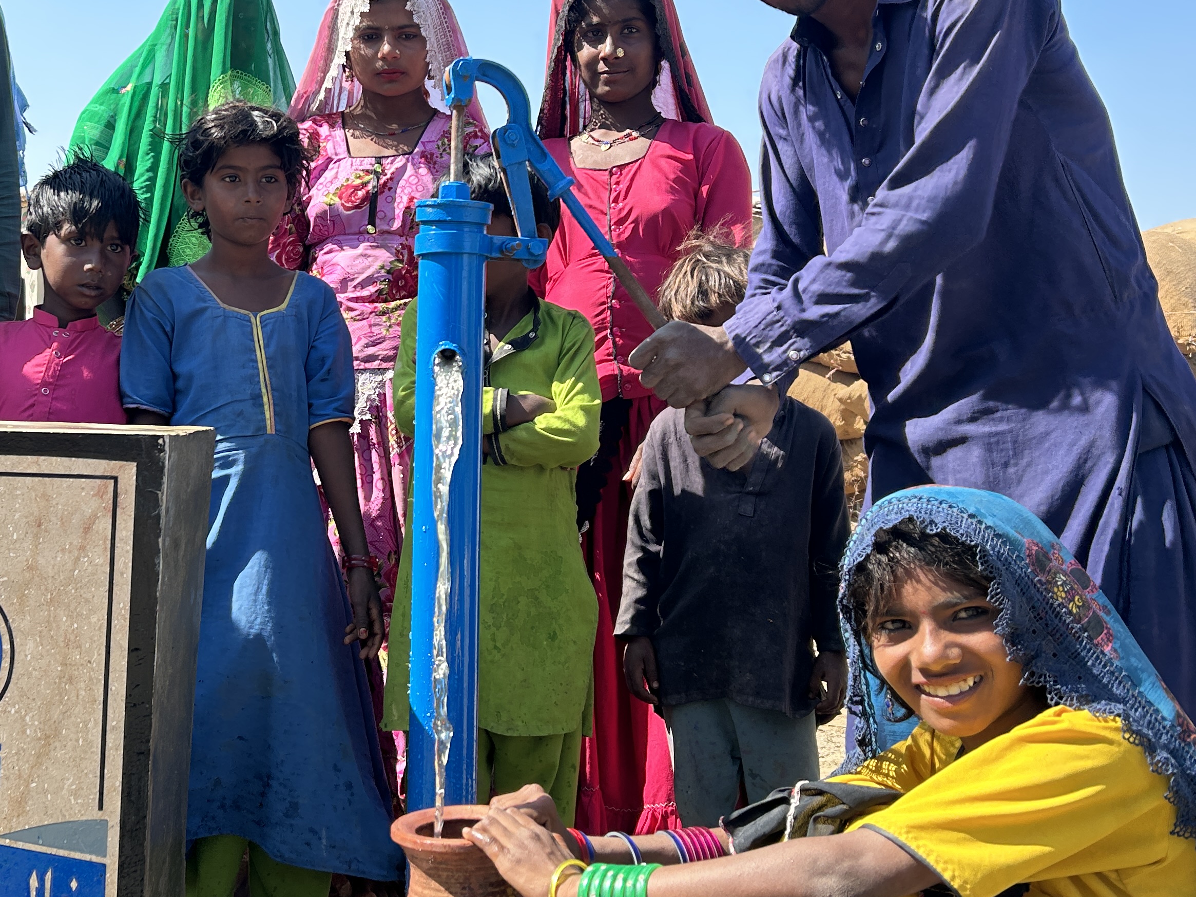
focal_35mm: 45
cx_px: 353
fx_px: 1555
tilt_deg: +3.0
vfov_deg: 31.8
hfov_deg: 41.3
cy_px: 274
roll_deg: -1.5
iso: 50
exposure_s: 1/1135
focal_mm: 5.7
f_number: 1.5
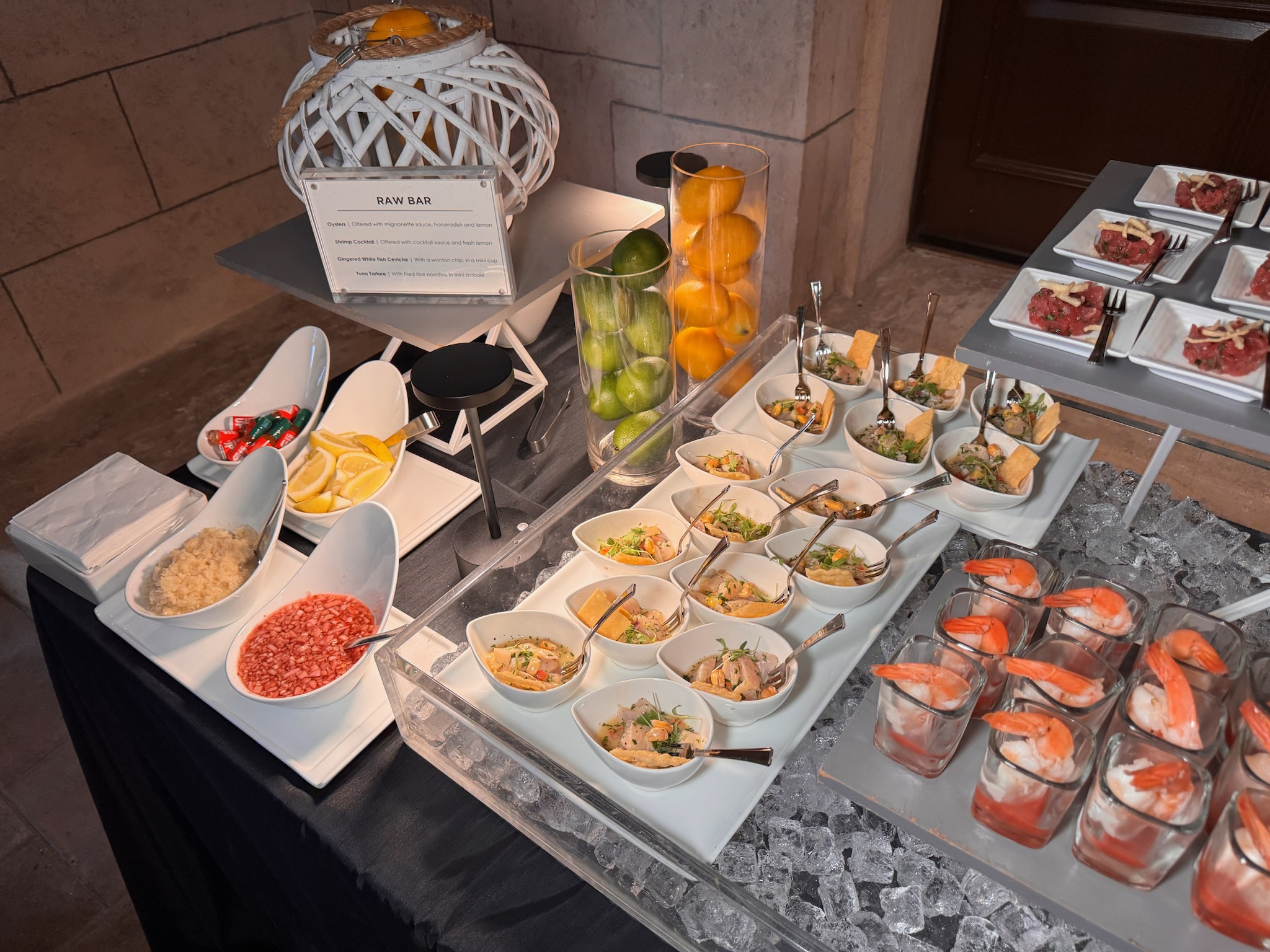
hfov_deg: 71.6
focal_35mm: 24
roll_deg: +3.0
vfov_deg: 56.8
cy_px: 476
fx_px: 881
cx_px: 635
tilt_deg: -40.0
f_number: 1.78
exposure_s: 1/100
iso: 200
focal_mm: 6.76
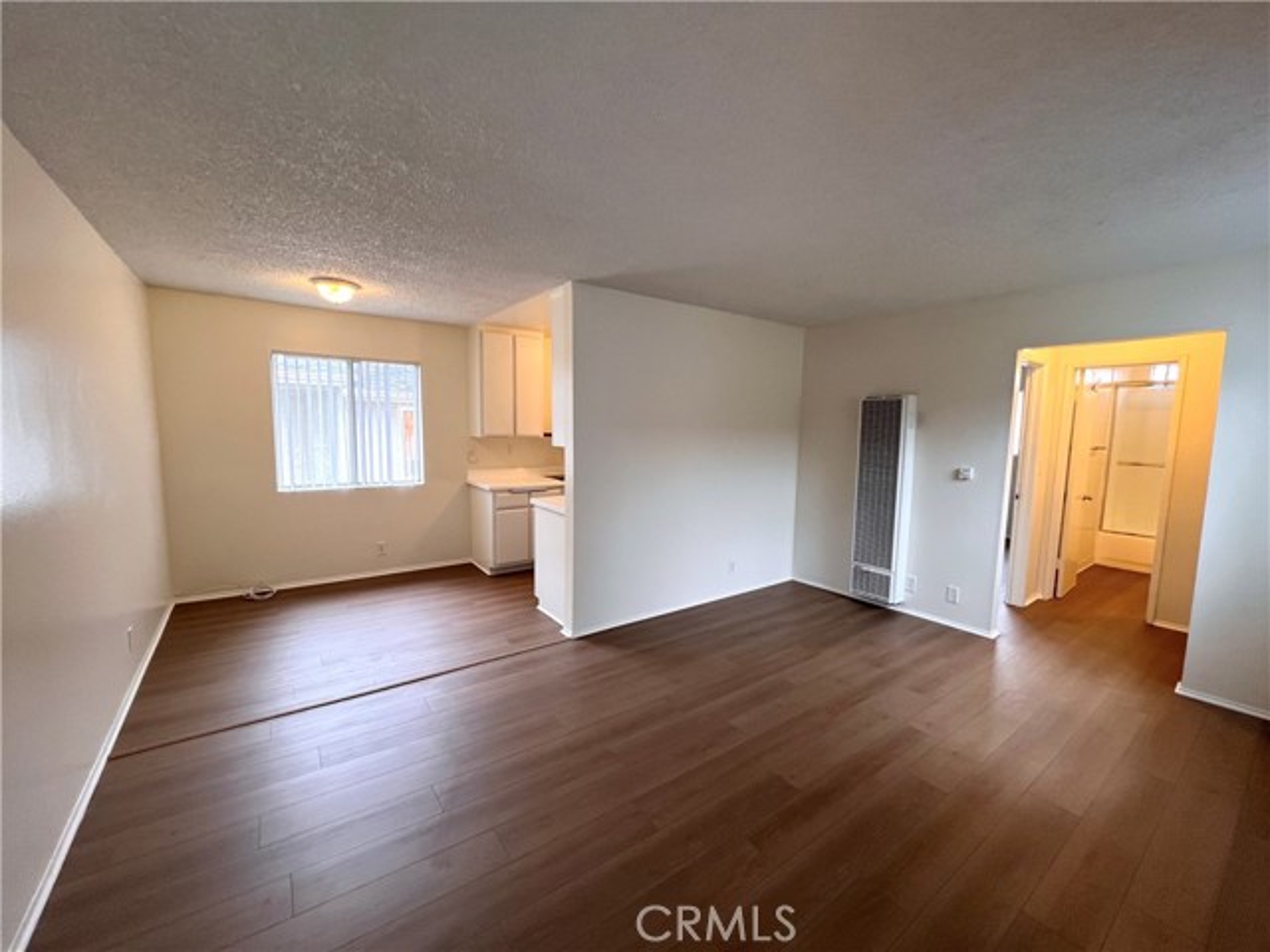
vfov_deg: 89.9
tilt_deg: -4.5
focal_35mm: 13
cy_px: 476
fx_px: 477
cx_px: 635
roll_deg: +0.0
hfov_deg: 106.2
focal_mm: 1.57
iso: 200
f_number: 1.8
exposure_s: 1/120
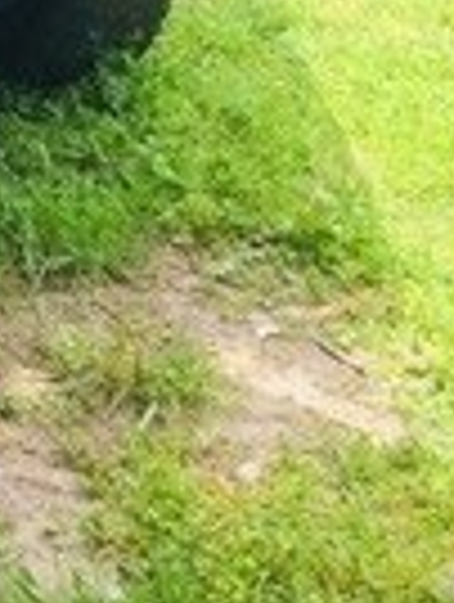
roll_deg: +3.5
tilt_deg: -9.9
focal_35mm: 107
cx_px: -238
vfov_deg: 16.5
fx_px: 1865
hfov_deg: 13.1
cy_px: -328
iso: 32
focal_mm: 4.15
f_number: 2.2
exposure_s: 1/466
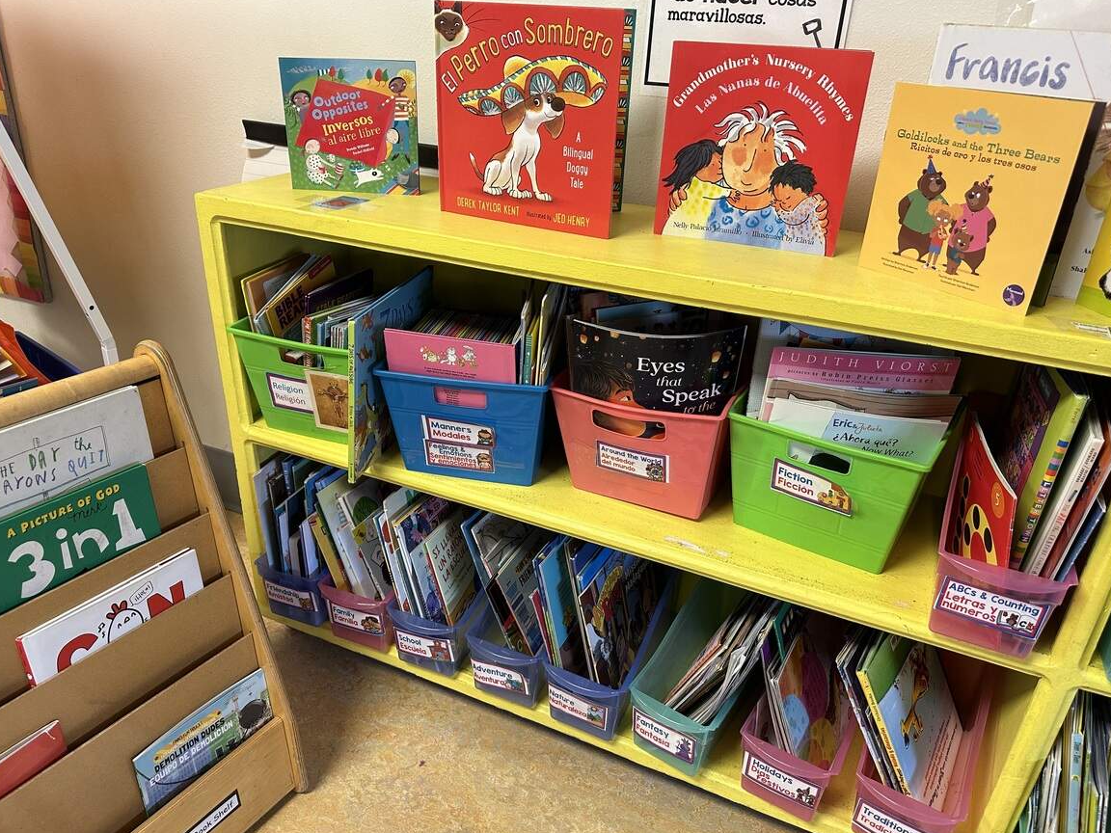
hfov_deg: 69.4
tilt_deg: -25.3
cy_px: 422
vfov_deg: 54.9
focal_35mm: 25
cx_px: 555
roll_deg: -4.0
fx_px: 802
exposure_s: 1/60
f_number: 1.78
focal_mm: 6.86
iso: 200
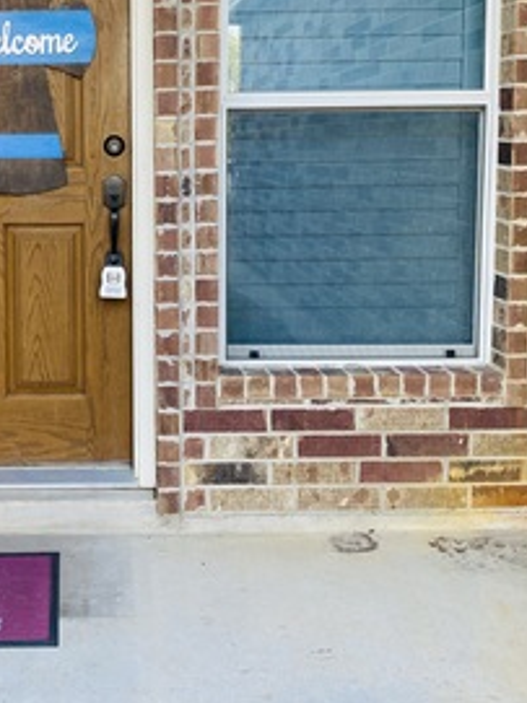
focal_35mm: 46
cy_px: 231
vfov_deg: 40.7
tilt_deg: -5.8
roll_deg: -0.7
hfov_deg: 30.7
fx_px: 934
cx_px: 106
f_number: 1.8
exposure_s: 1/122
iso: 80
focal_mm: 4.25
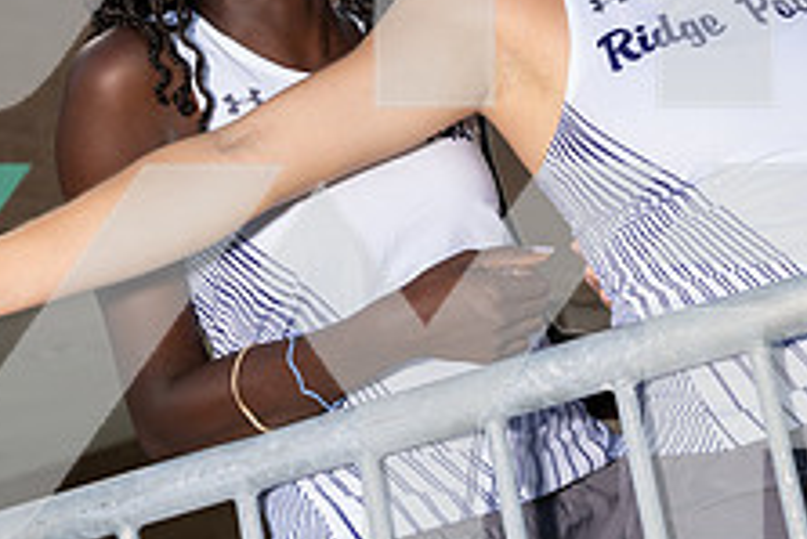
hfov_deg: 15.1
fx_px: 3028
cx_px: 586
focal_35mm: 135
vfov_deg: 10.0
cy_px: -81
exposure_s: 1/250
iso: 100
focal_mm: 52
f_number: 5.6
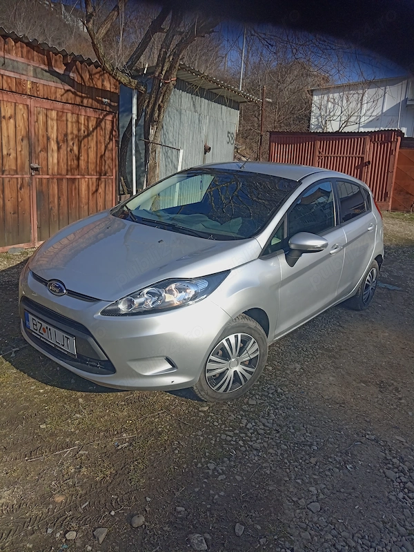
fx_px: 415
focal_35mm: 26
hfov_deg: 53.1
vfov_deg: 67.3
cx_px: 207
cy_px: 276
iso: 103
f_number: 1.8
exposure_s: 1/931
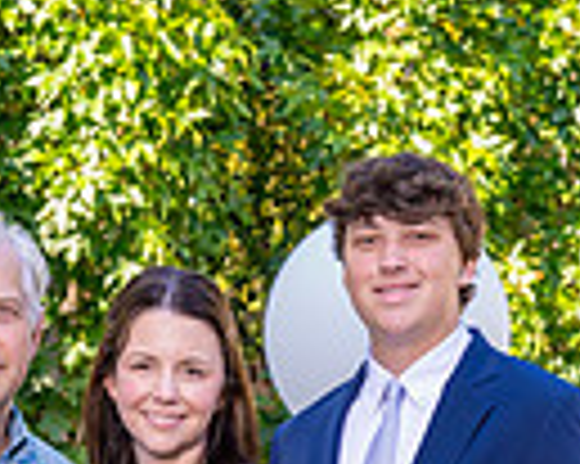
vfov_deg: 8.0
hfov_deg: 10.5
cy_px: 914
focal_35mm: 184
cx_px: 175
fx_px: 3156
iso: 400
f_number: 5.6
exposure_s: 1/160
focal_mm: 56
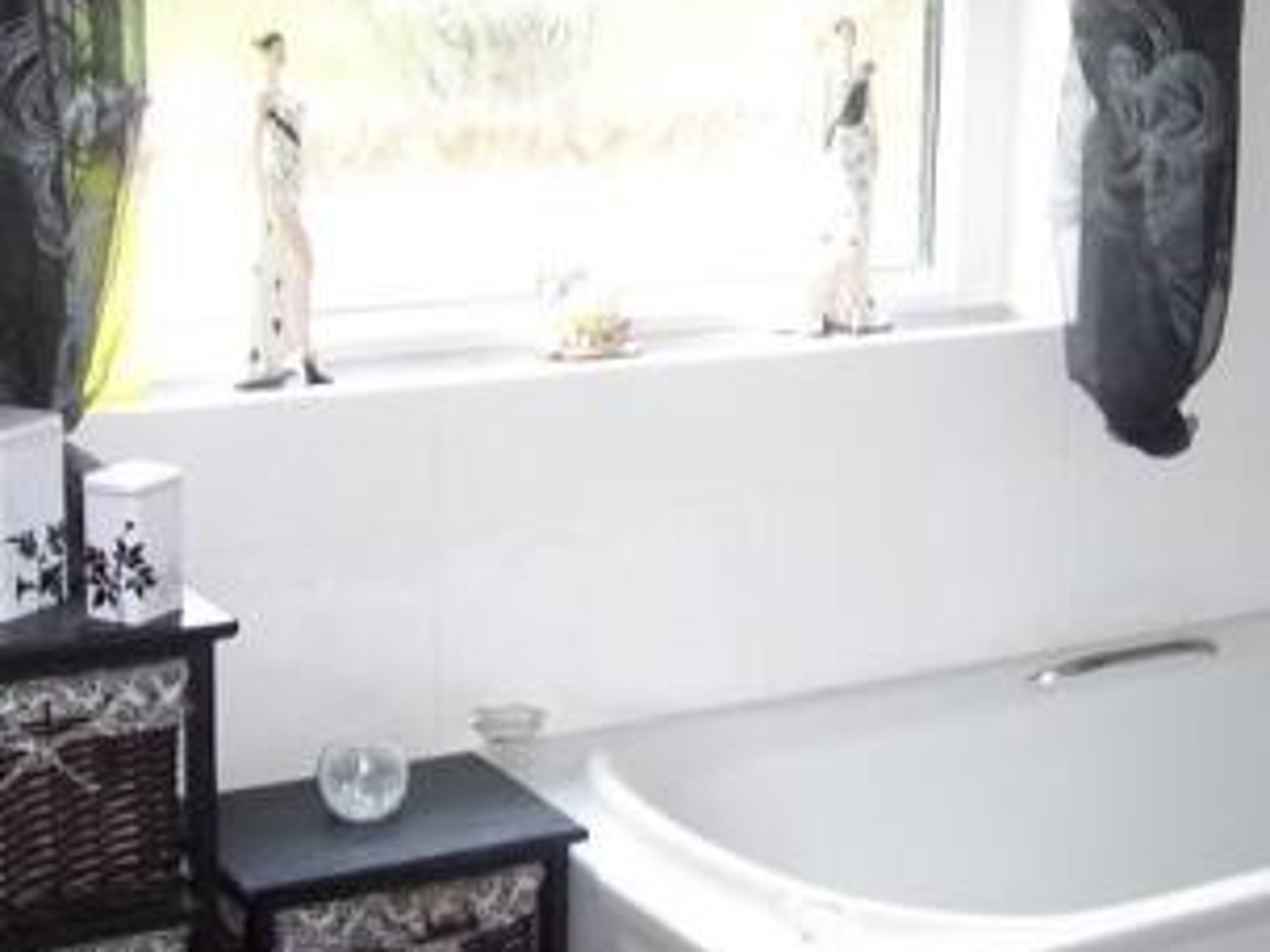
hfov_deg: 27.4
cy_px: 324
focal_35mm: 71
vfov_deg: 20.7
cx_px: 750
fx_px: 2605
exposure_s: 1/30
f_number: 2.8
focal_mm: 5.6
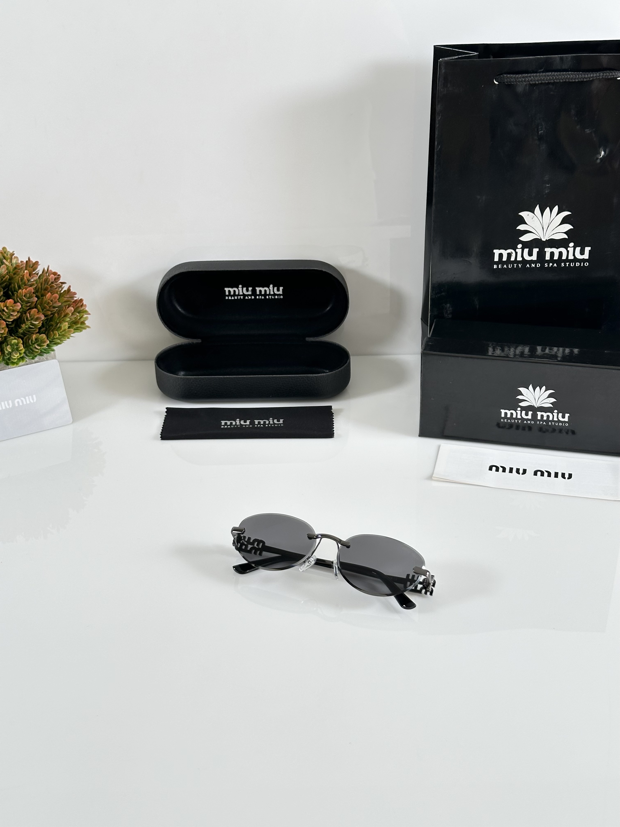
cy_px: 414
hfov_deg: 30.3
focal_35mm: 48
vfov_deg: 39.7
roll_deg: +1.1
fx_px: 1146
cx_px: 310
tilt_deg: -29.9
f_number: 1.78
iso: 80
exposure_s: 1/121
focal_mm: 6.86
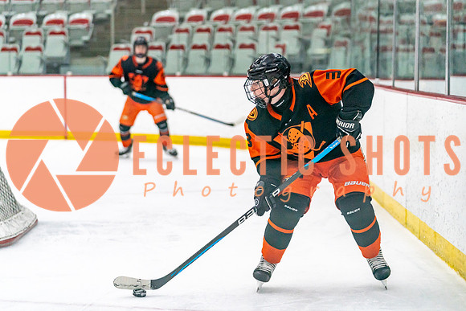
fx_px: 1462
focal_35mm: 113
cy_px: 143
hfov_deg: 18.1
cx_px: 233
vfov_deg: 12.1
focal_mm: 103
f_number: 2.8
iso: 3200
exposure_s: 1/1250
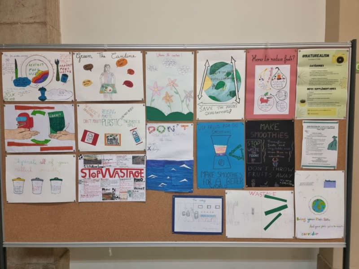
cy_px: 134
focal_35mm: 24
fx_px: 249
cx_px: 180
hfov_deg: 71.6
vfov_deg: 56.8
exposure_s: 1/50
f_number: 1.8
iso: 320
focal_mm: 6.7
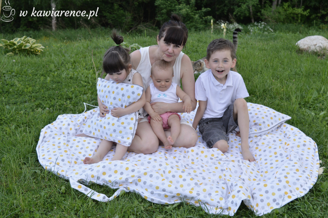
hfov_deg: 38.9
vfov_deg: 26.4
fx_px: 464
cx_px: 164
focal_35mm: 51
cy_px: 109
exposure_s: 1/250
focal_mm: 34
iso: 400
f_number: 6.3
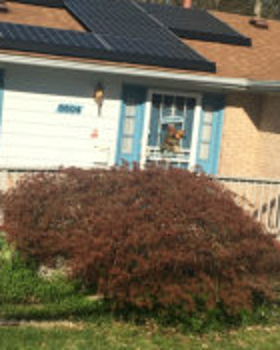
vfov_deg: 23.6
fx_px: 839
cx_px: 146
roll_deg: -5.4
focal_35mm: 81
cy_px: 181
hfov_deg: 18.9
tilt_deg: -6.1
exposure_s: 1/1748
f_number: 2.2
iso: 25
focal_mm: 4.15
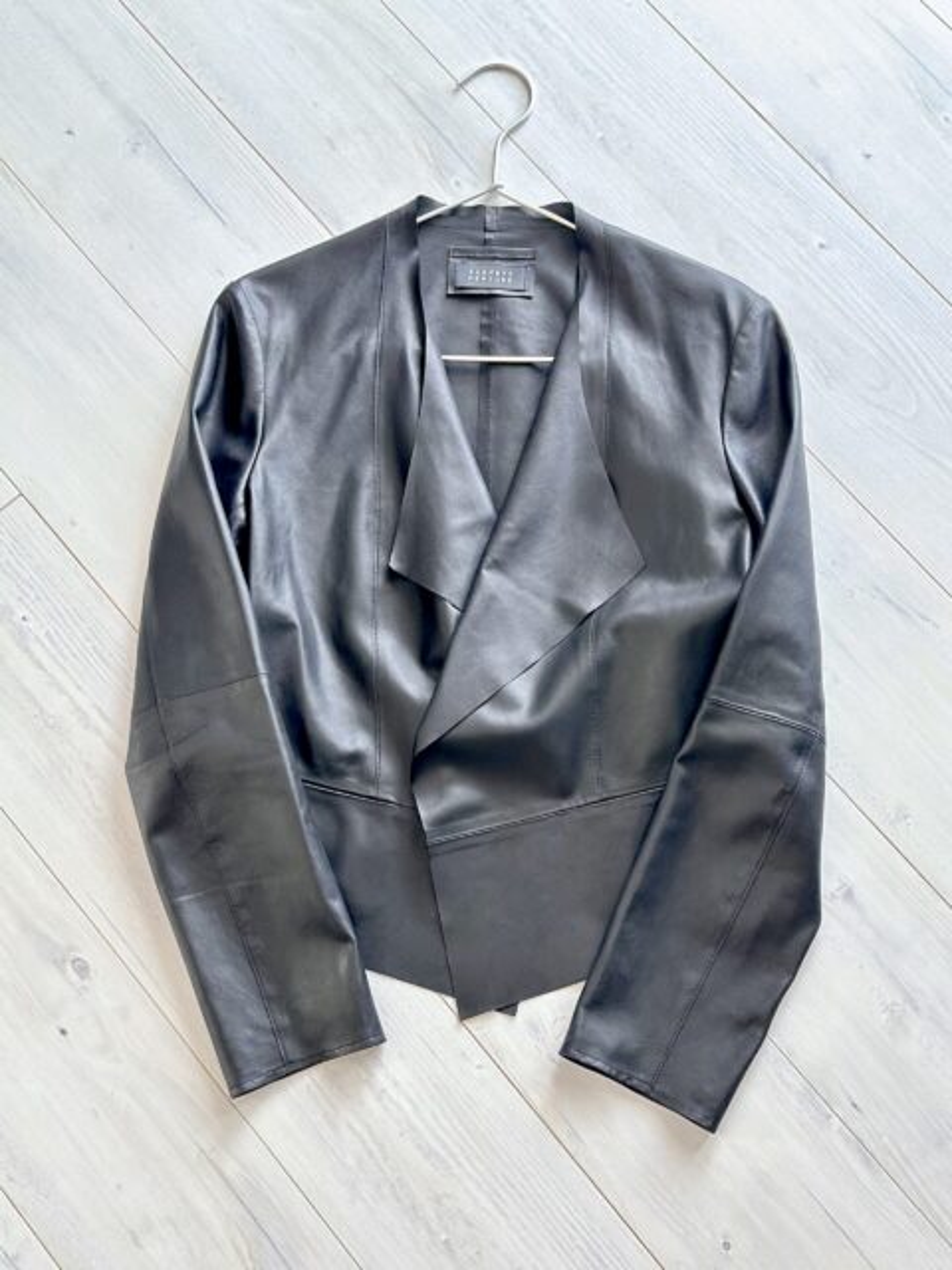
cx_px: 476
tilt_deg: -75.5
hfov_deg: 30.3
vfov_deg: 39.7
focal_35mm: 48
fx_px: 1760
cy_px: 635
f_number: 1.78
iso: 640
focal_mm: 6.86
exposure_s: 1/40
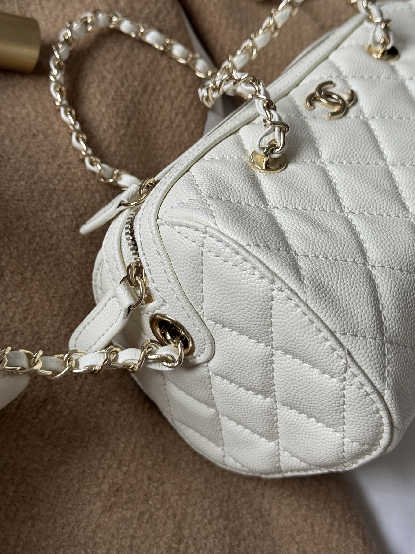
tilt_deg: -54.7
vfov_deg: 36.1
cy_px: 250
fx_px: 847
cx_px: 221
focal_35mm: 53
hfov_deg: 27.5
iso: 50
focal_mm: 6.76
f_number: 1.78
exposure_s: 1/183
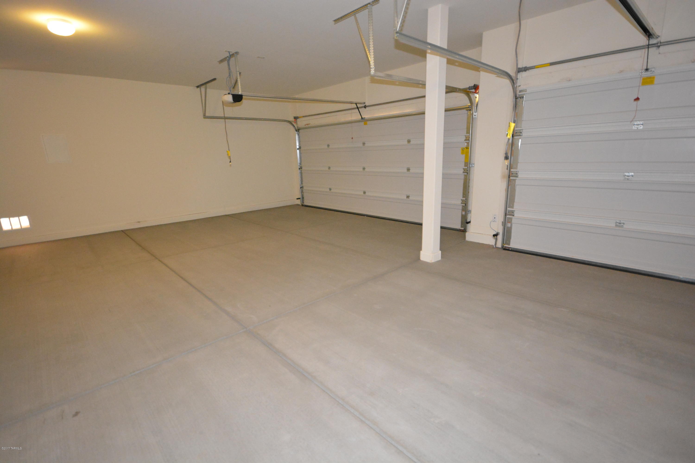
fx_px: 333
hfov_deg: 92.4
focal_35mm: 17
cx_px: 348
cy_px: 232
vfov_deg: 69.7
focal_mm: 11.5
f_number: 4.2
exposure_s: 1/60
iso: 3200
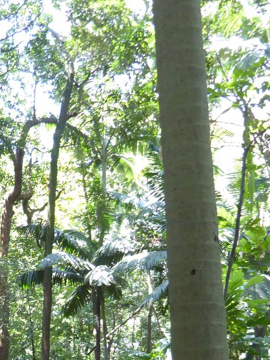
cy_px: 352
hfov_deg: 22.8
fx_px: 634
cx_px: -15
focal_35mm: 61
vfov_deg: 29.8
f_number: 3.3
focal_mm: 4.3
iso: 400
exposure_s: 1/30
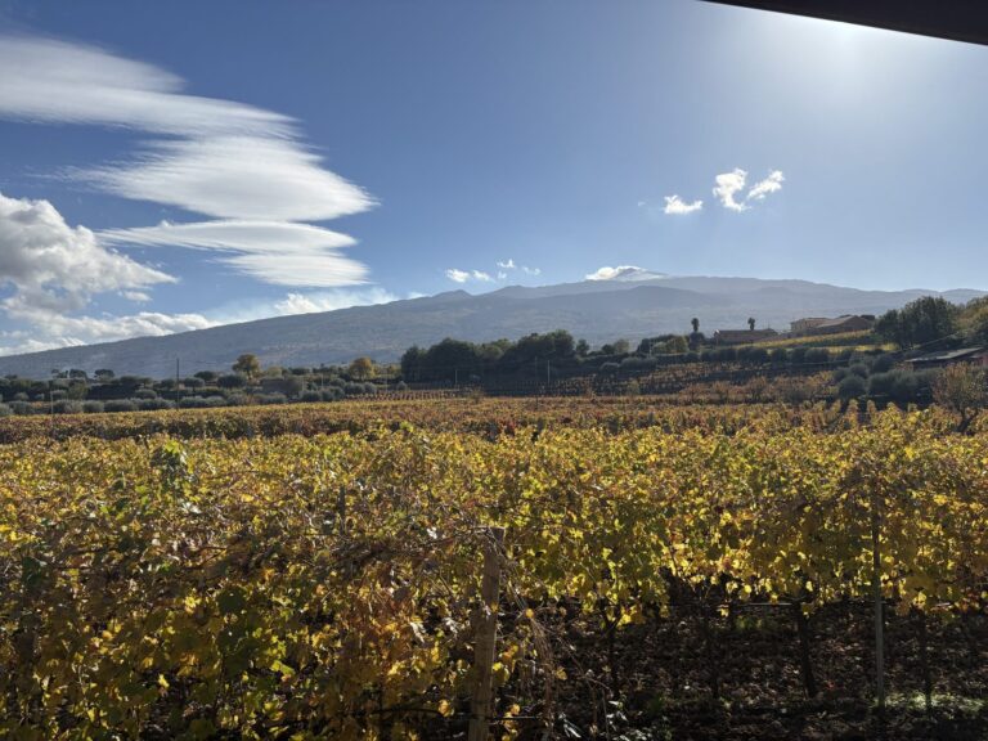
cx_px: 494
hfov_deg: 67.3
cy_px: 370
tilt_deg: +2.9
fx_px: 742
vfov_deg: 53.1
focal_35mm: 26
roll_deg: +1.2
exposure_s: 1/5952
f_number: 1.6
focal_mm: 5.96
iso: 50
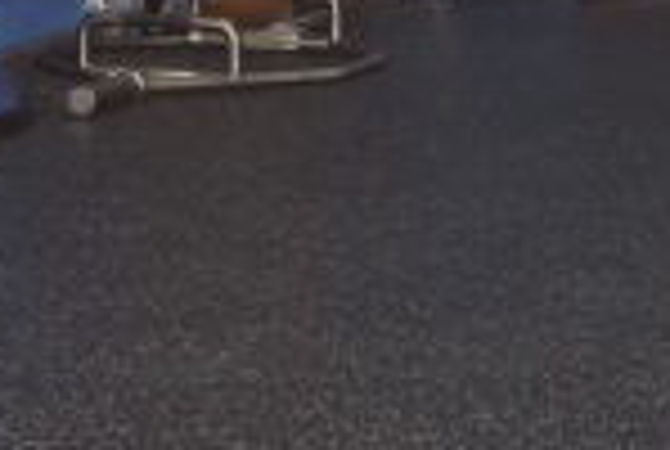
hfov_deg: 9.1
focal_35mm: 226
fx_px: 4215
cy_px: -396
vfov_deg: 6.0
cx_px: 373
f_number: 5.6
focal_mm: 25
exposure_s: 1/13
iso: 160
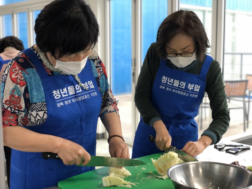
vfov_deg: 28.0
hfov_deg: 36.8
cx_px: 126
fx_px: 379
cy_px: 94
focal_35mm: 52
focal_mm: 6
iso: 80
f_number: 2.4
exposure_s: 1/60
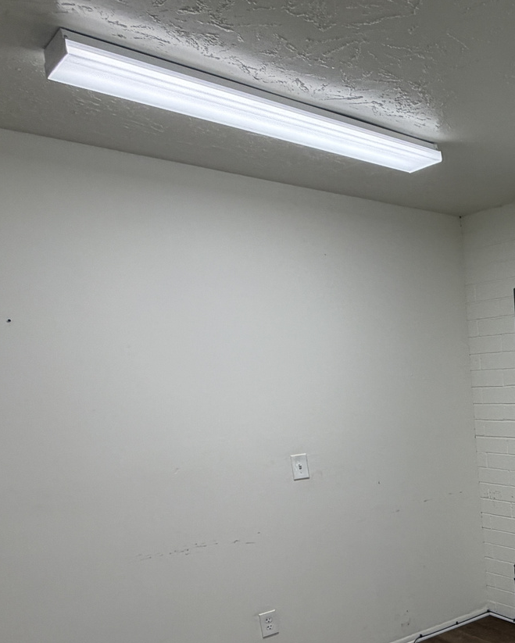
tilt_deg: -9.6
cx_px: 596
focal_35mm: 34
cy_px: 509
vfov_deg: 49.9
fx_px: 647
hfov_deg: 35.5
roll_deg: +1.4
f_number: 2.2
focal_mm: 2.22
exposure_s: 1/120
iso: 80
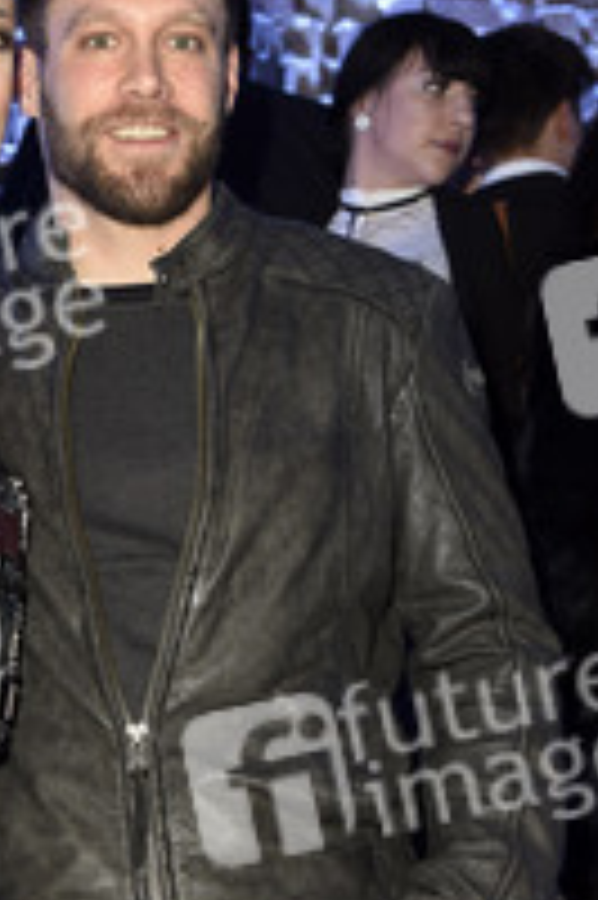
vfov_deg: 25.3
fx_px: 1997
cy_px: 536
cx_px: 4
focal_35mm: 80
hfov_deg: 16.7
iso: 1000
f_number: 5.6
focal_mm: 40
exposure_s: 1/20
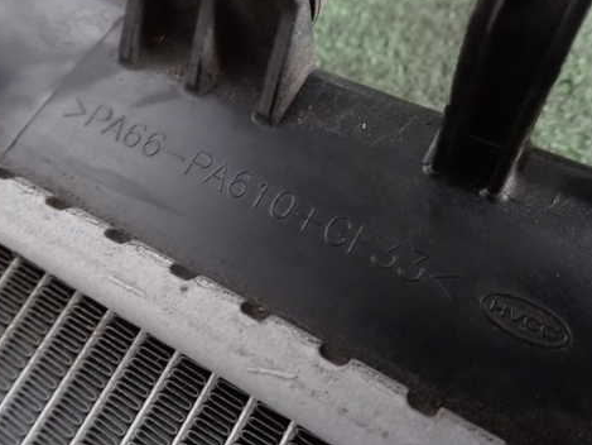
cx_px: 283
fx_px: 547
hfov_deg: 56.8
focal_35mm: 32
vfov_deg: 44.2
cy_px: 217
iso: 1250
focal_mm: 4.5
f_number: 8
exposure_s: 1/8
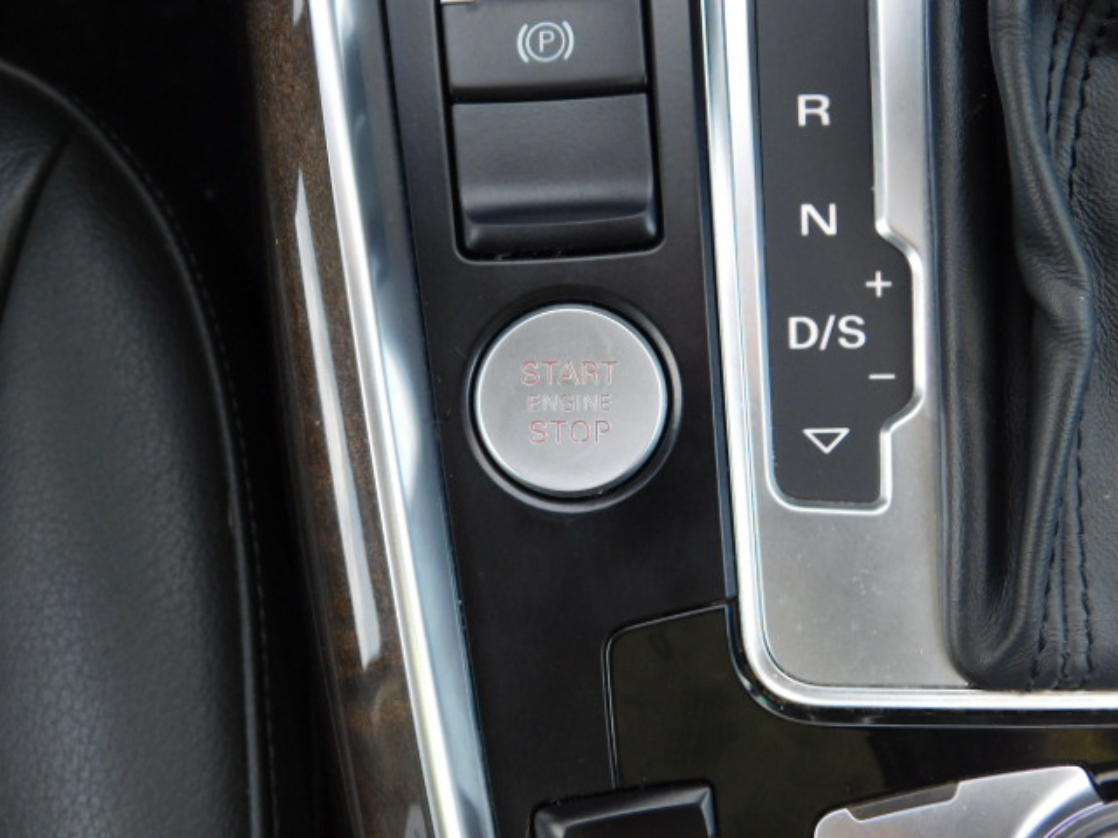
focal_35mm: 40
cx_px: 559
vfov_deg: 36.0
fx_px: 1292
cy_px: 419
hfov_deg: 46.8
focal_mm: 7.1
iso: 125
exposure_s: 1/40
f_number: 3.6
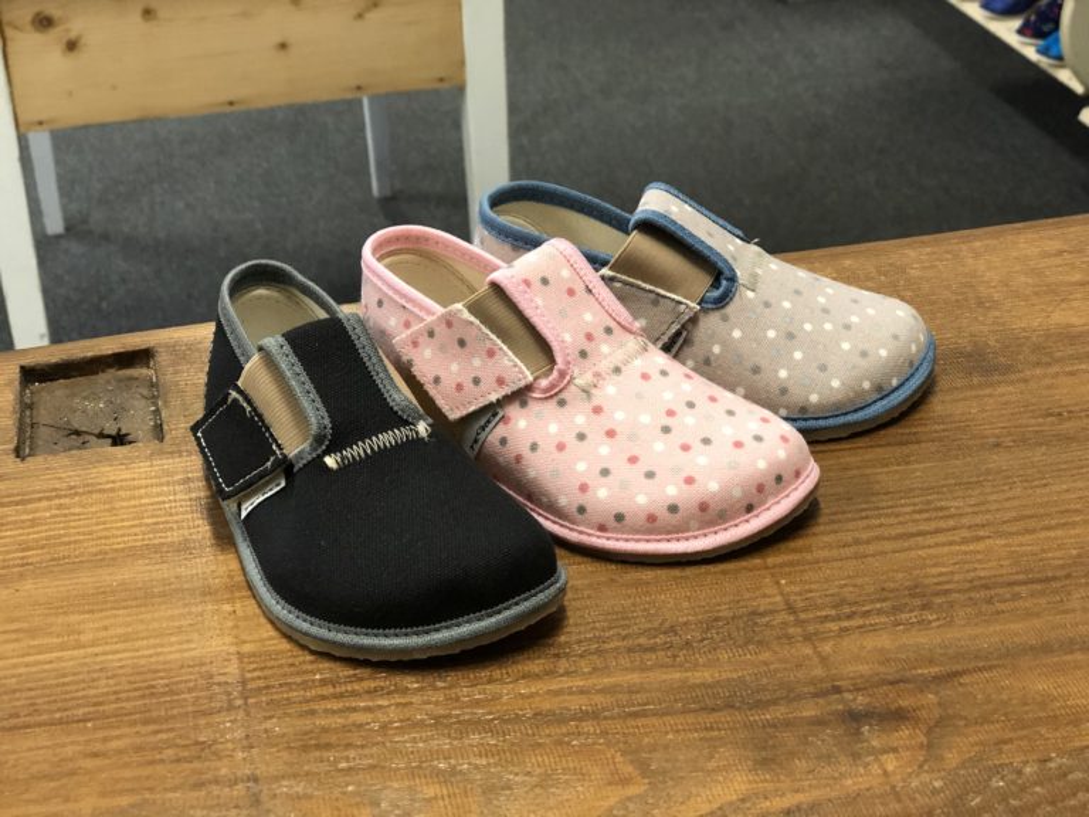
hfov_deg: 33.8
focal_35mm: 57
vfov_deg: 25.7
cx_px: 544
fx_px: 1793
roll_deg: +2.1
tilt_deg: -31.4
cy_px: 408
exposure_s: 1/33
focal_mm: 6.6
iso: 400
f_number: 2.8
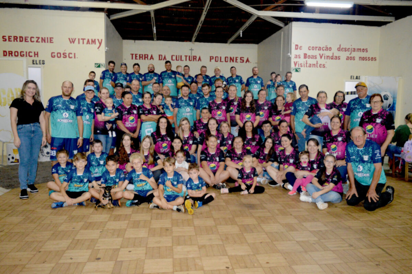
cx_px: 206
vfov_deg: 47.9
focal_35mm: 27
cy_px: 137
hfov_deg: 67.4
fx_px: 309
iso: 2200
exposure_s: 1/60
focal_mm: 18
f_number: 3.5
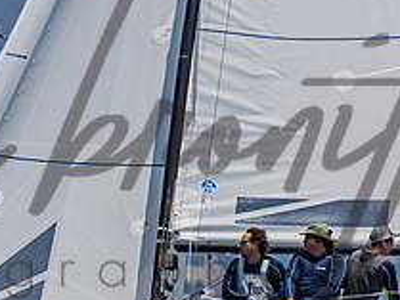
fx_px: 23240
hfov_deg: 1.0
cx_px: 238
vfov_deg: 0.7
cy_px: 11
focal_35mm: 2010
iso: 400
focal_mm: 400
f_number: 6.3
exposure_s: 1/2500
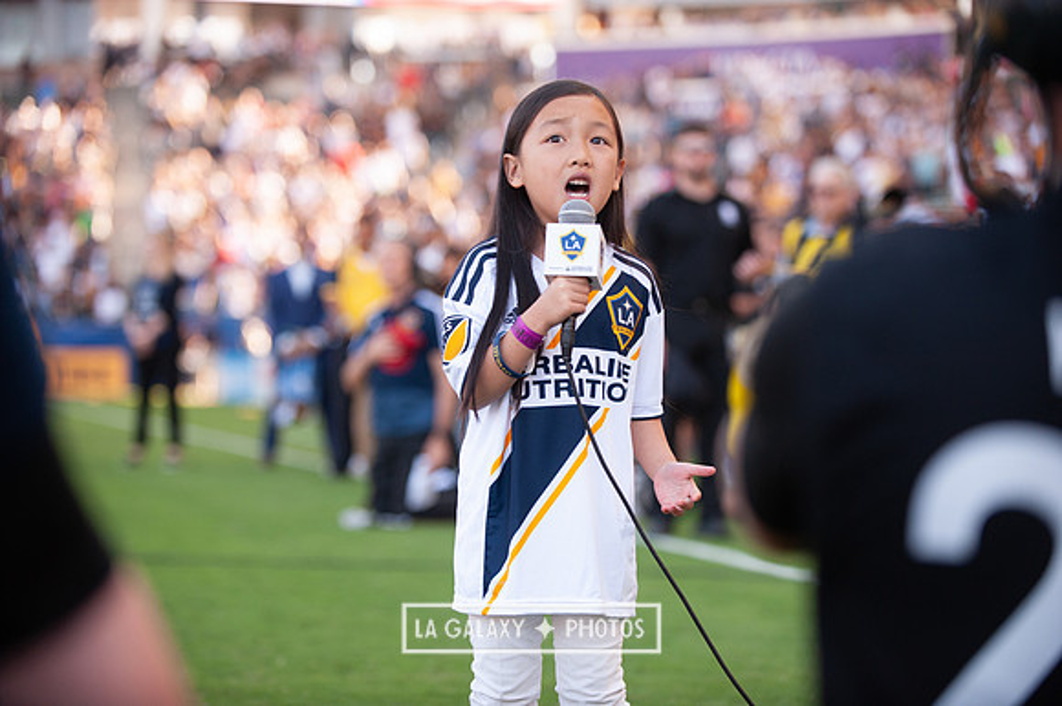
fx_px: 2889
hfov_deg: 20.8
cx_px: 531
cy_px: 353
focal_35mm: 98
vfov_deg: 13.9
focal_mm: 98
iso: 800
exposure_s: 1/1250
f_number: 2.8
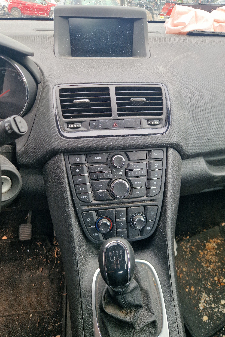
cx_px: 122
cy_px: 168
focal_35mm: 24
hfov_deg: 53.1
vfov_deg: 73.7
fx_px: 225
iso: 50
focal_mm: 5.4
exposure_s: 1/112
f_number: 1.8
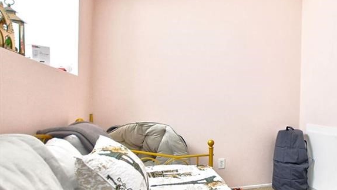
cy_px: 108
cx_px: 299
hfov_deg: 58.7
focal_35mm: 28
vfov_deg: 41.4
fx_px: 250
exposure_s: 1/80
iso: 1250
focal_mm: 10
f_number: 4.5
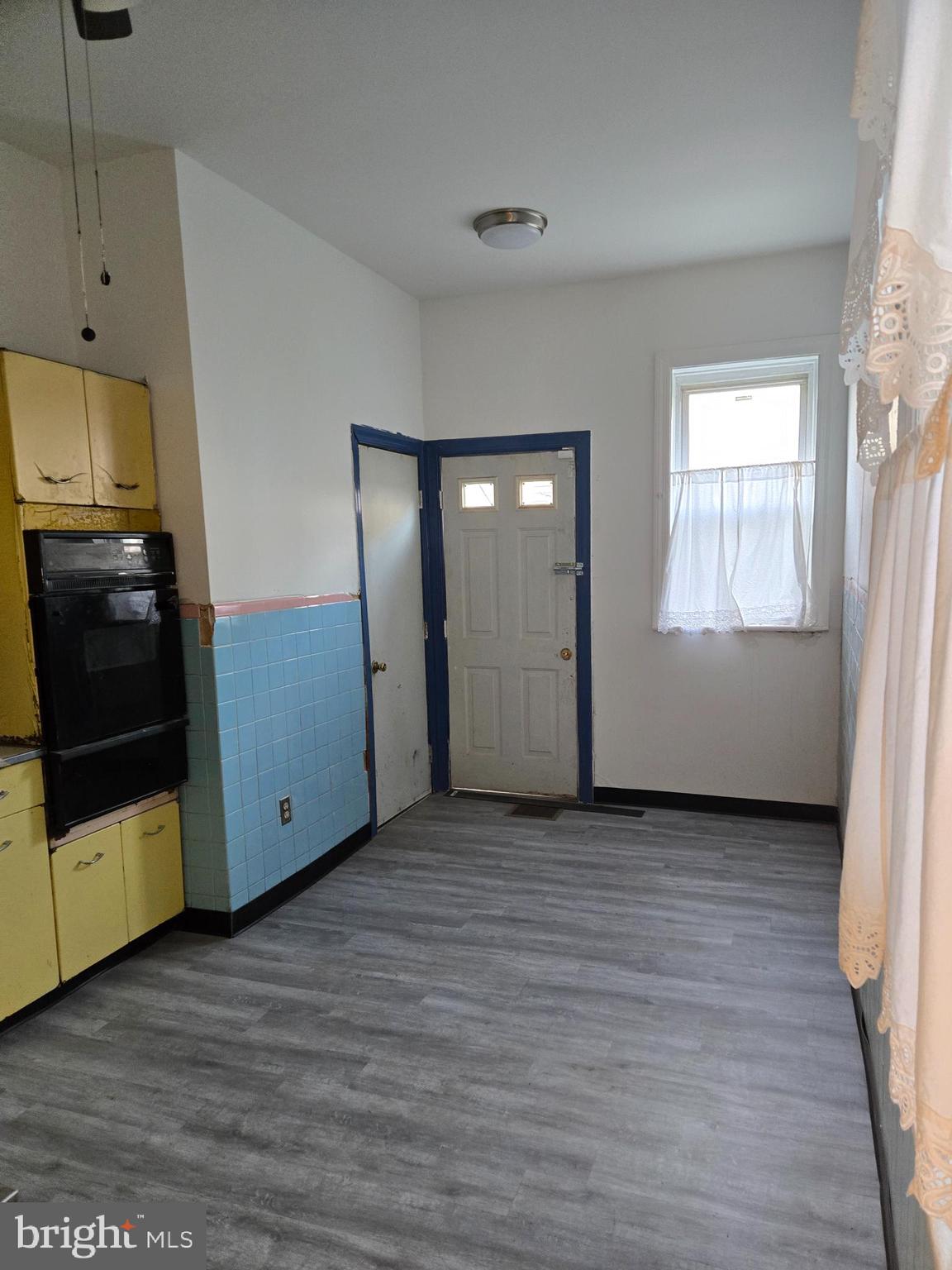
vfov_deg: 73.9
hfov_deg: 58.9
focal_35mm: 23
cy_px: 635
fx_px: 843
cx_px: 476
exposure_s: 1/120
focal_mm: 5.4
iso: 500
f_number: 1.8
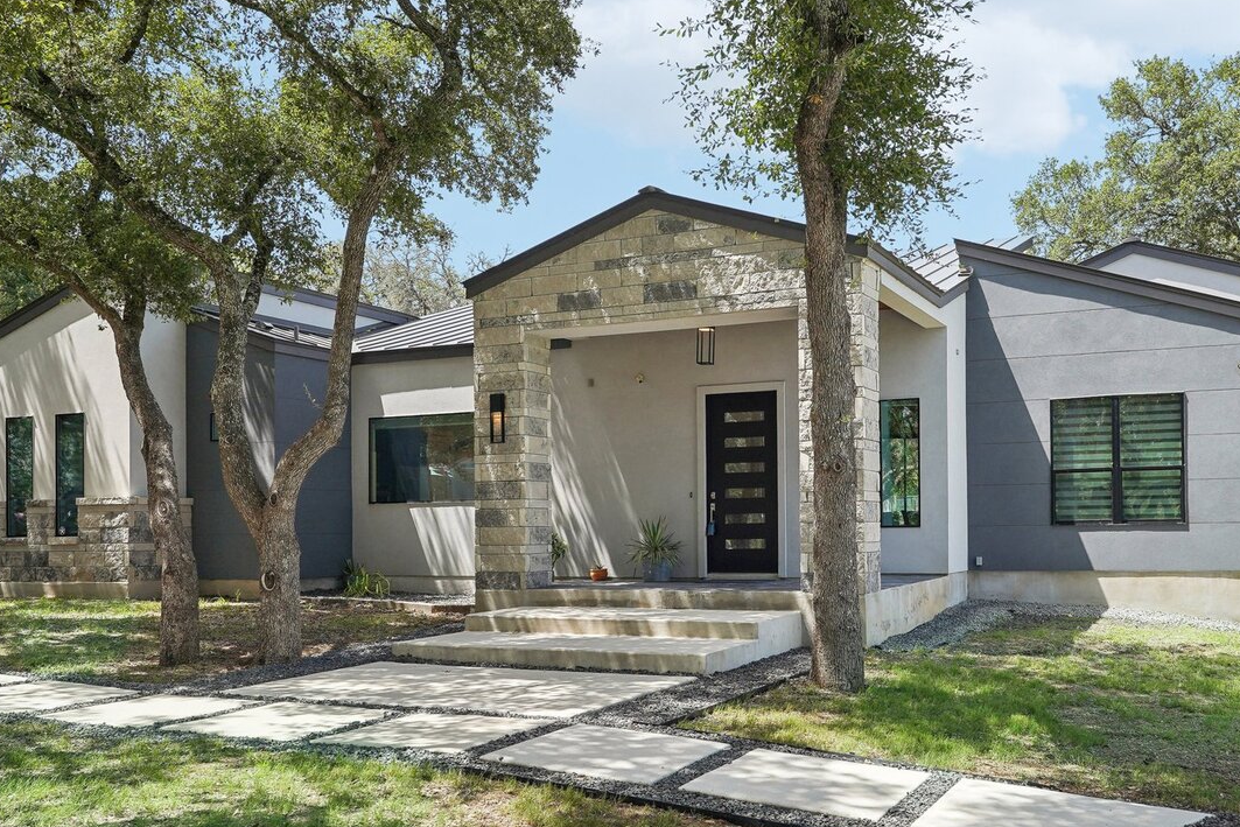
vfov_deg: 40.1
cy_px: 346
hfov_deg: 57.1
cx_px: 744
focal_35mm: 33
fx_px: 1129
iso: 100
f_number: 8
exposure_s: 1/125
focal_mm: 21.5
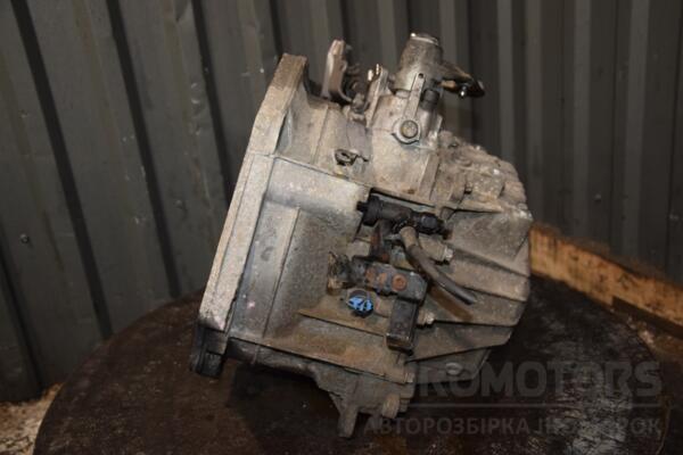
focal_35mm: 38
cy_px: 228
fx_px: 711
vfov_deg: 35.5
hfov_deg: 51.3
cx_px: 342
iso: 800
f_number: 5
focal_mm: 25
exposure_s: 1/60
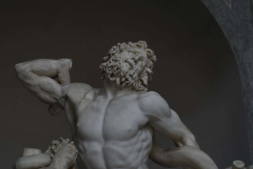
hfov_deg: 28.1
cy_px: 82
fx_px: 506
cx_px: 123
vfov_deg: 18.9
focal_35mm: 72
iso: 1000
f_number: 7.1
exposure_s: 1/640
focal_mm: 70
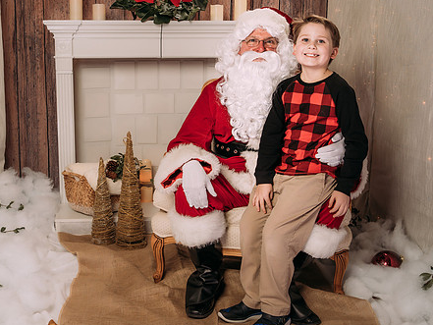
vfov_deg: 29.1
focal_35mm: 50
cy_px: 147
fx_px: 626
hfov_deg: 38.0
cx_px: 171
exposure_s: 1/100
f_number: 5.6
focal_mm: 35
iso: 100
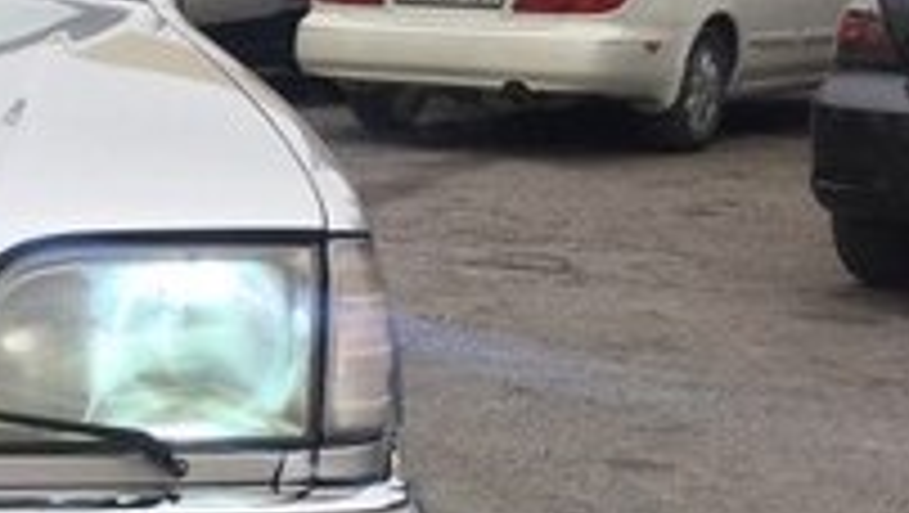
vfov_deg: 11.8
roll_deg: -0.8
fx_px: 2485
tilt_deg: -12.5
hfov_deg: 18.2
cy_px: 349
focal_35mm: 103
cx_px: -486
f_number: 2.2
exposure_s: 1/482
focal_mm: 4.15
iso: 32
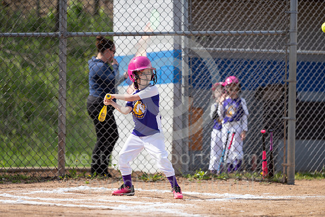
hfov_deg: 11.4
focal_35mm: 180
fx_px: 1625
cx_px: 162
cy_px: 108
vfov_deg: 7.6
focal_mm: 180
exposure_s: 1/2000
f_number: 3.2
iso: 200
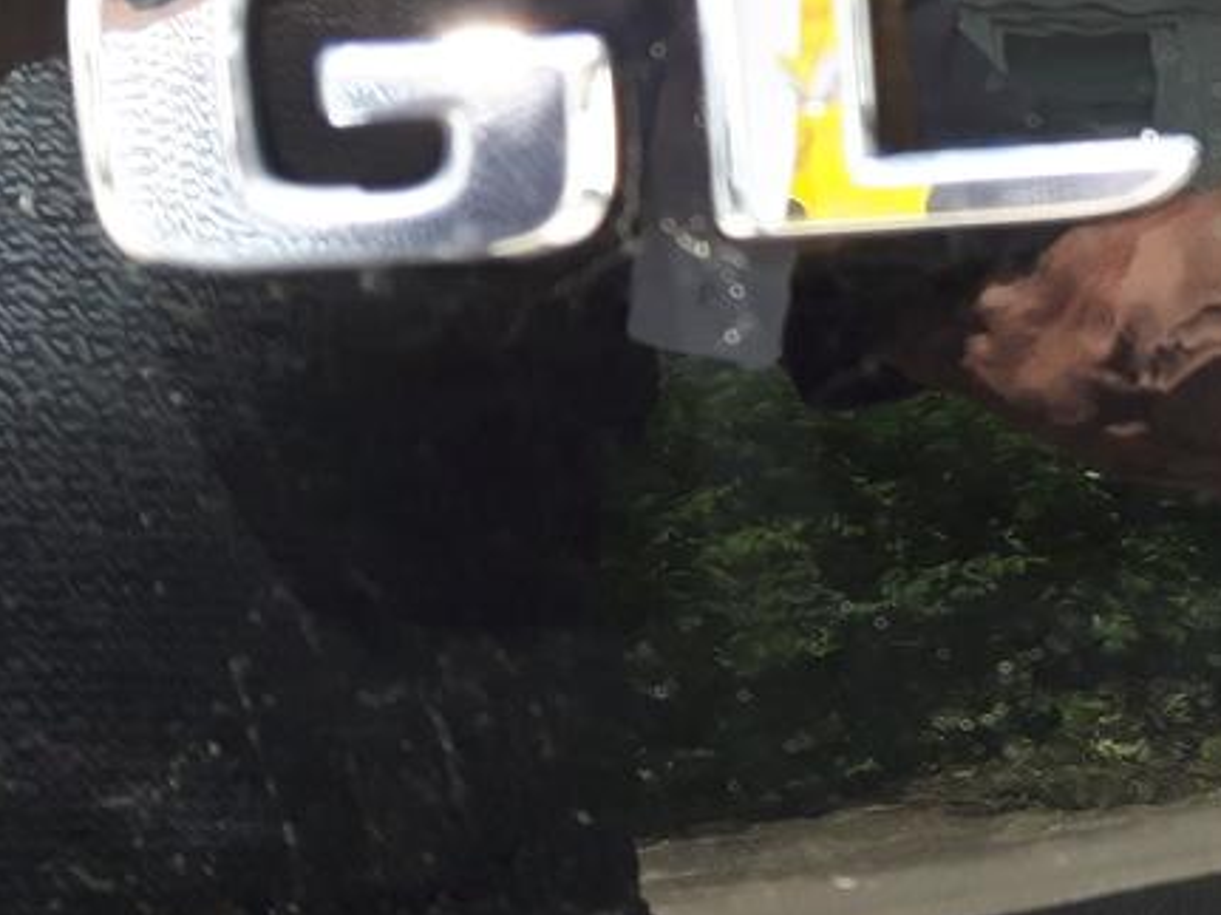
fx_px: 3244
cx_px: 1620
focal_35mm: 92
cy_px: 127
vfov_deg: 15.9
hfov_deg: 19.5
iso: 40
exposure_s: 1/176
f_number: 1.9
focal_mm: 3.7
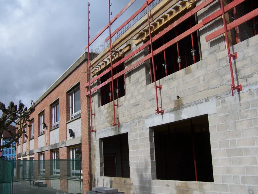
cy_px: 97
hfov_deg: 49.0
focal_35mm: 38
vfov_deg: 37.7
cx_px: 129
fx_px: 283
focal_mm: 6.3
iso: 80
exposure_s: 1/1000
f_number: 4
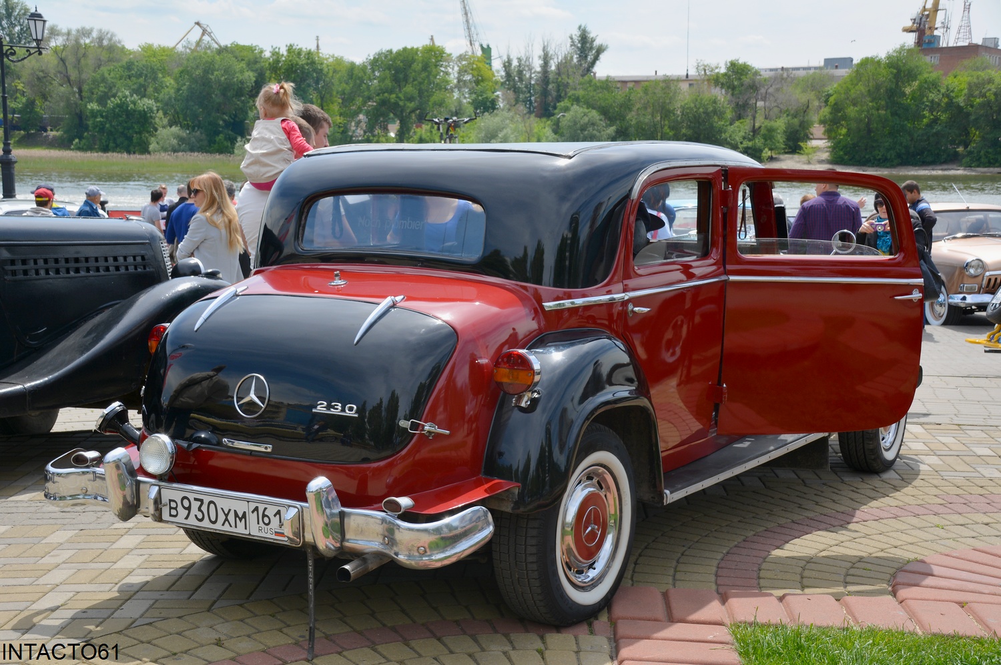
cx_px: 500
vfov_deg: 28.0
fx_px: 1333
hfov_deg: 41.1
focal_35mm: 48
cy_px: 332
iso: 140
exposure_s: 1/250
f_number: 8
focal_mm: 32
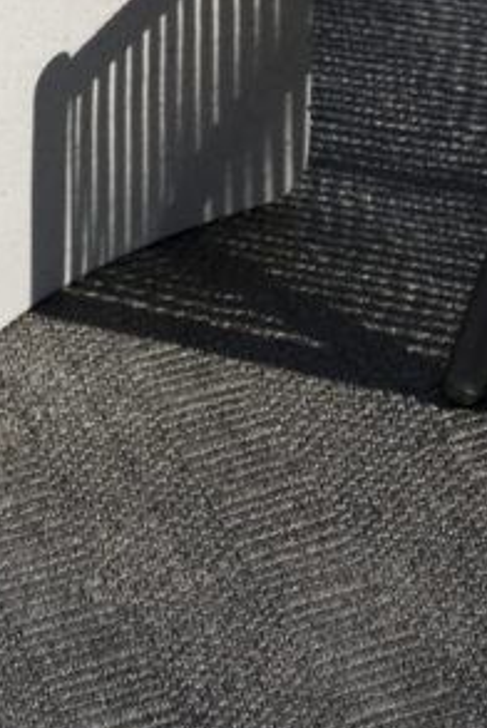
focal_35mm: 184
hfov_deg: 7.5
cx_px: 129
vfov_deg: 10.9
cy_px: -184
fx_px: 3725
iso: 100
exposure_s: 1/400
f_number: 6.3
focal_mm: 60
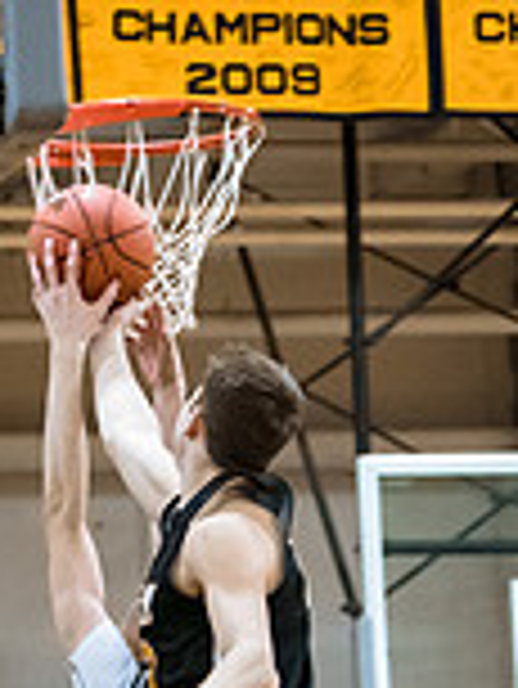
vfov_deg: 6.6
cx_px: 167
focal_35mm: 296
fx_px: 5898
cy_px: 917
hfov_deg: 5.0
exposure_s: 1/400
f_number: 2.8
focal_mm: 70
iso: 3200
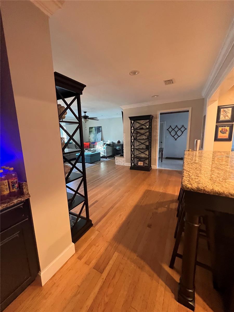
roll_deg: +3.0
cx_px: 117
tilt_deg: -9.8
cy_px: 156
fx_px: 117
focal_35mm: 13
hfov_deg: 89.9
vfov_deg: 106.2
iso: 640
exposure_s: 1/60
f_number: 1.8
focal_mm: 1.57
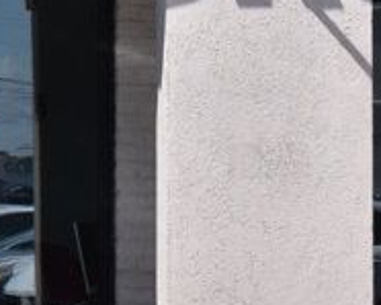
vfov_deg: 5.3
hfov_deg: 6.4
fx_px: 3317
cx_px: -424
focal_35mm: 294
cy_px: 197
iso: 400
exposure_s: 1/500
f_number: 11
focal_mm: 38
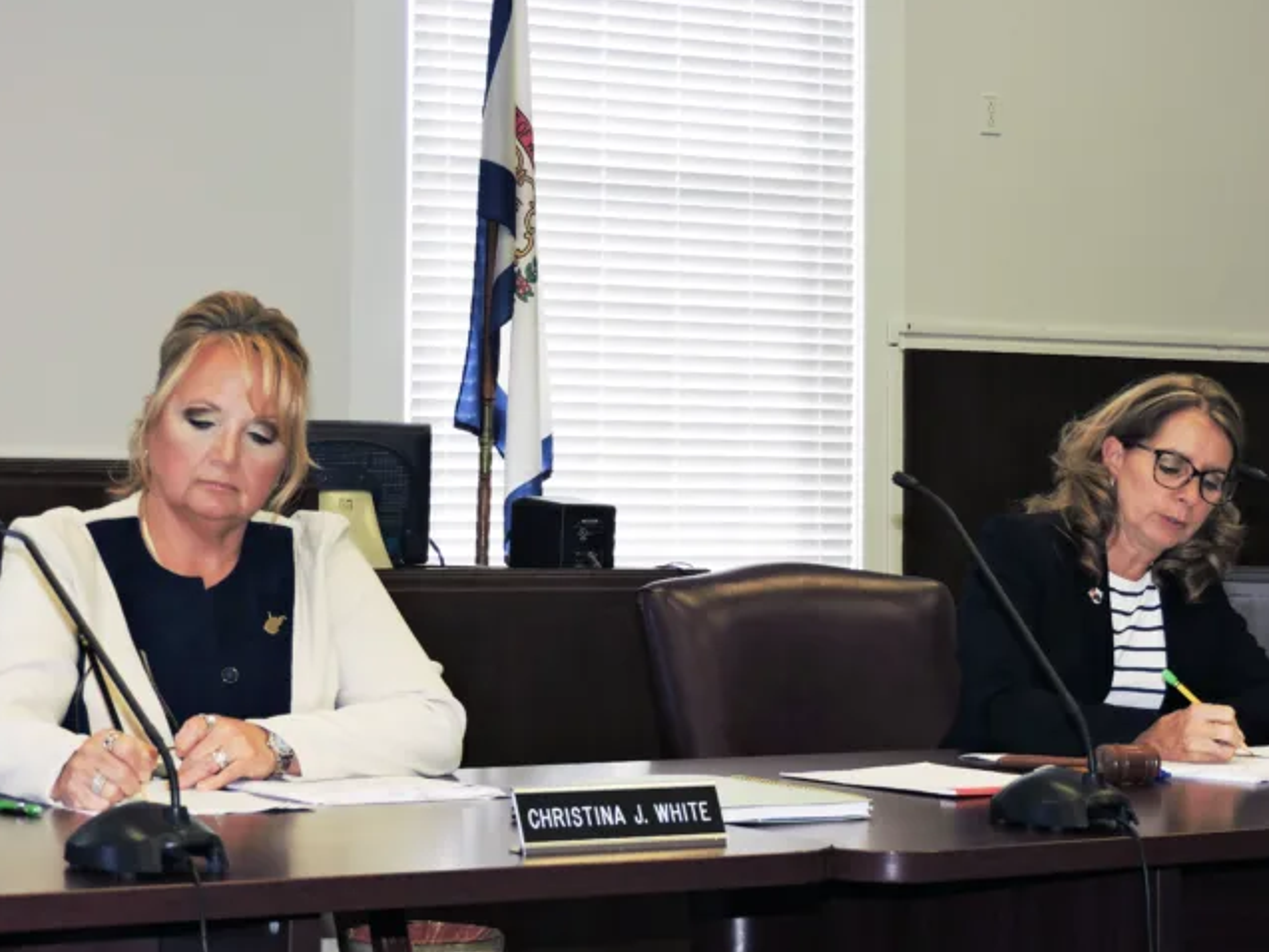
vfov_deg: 16.6
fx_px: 3263
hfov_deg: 22.0
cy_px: 478
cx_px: 646
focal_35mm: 89
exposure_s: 1/80
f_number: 4
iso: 110
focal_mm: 15.2
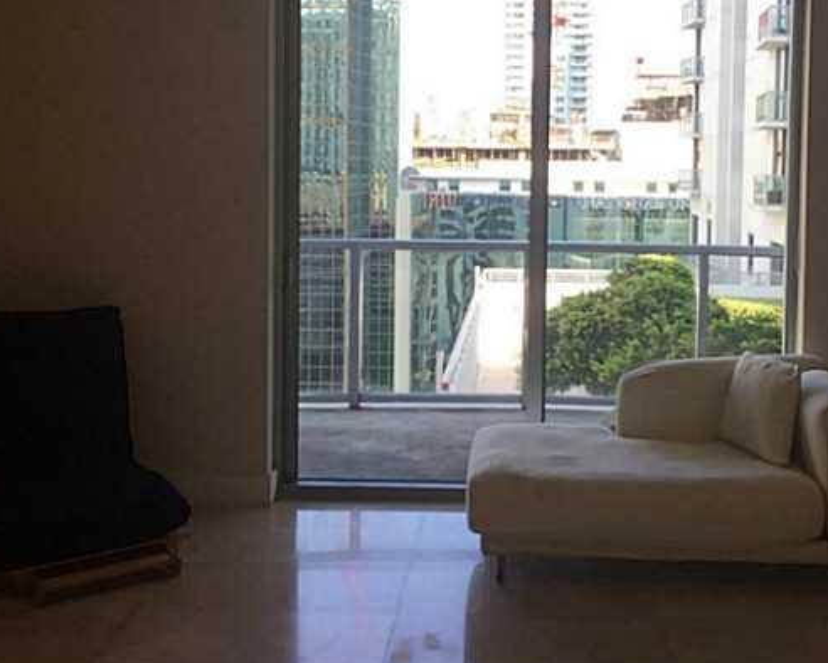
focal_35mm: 46
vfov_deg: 32.5
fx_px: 1128
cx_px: 490
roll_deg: -1.4
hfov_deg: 40.2
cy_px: 219
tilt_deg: -2.3
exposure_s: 1/120
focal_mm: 4.15
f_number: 2.2
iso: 40
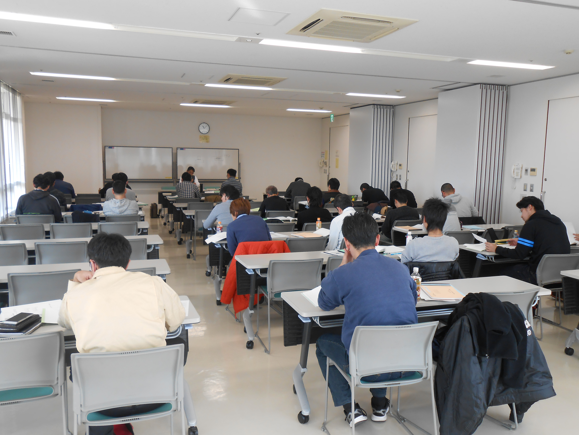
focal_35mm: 30
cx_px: 290
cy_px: 218
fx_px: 502
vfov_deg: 46.8
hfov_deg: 60.0
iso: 100
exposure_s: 1/30
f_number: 3.8
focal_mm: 5.3
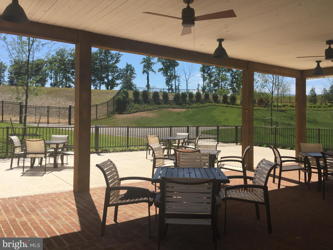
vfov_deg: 45.4
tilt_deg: +1.7
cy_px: 118
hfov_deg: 58.3
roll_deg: -1.1
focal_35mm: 31
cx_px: 177
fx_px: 298
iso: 32
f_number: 2.2
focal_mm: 4.15
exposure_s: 1/2475
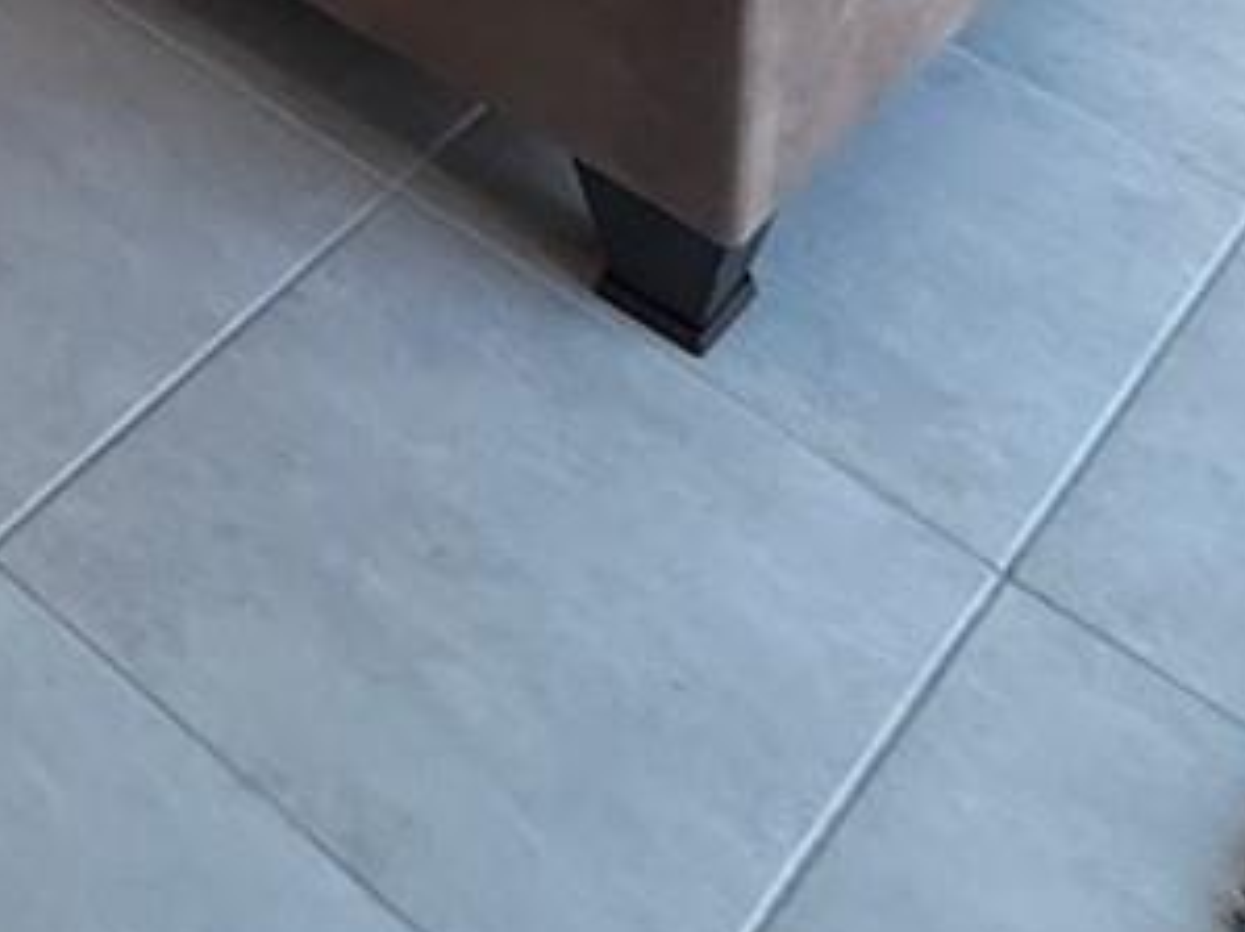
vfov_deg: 13.2
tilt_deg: -6.6
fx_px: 2696
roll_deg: -0.2
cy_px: -1440
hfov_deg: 24.3
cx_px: -121
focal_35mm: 75
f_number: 2.2
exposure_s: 1/120
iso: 200
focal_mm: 2.22
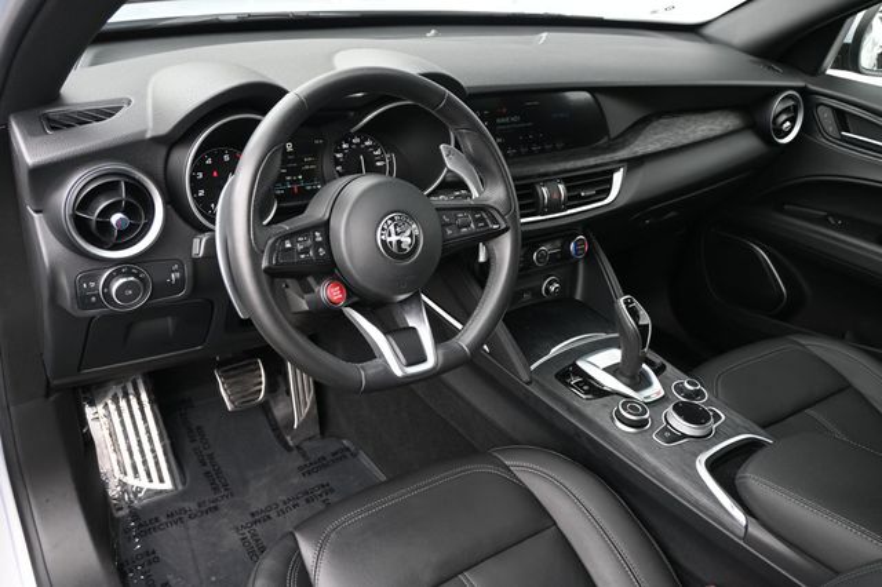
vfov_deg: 43.6
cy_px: 294
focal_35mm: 30
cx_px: 441
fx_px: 735
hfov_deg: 62.0
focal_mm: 20
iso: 500
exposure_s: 1/125
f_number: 3.8
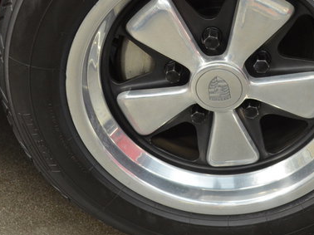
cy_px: 52
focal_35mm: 82
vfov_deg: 17.8
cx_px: 205
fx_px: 743
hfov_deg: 23.8
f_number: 4.5
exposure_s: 1/30
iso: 1000
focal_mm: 28
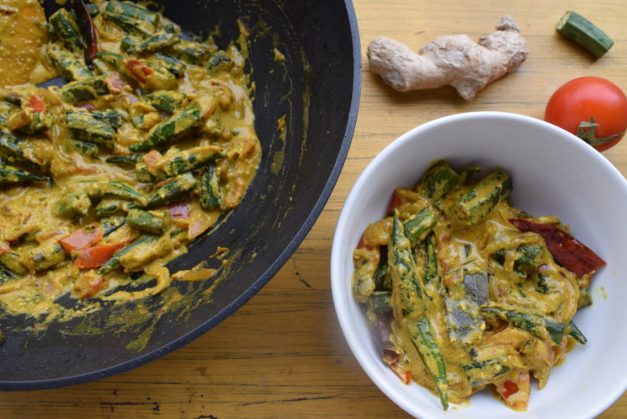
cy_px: 208
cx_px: 321
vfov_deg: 38.9
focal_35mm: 34
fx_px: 592
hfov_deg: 55.8
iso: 400
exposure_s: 1/160
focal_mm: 22
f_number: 8
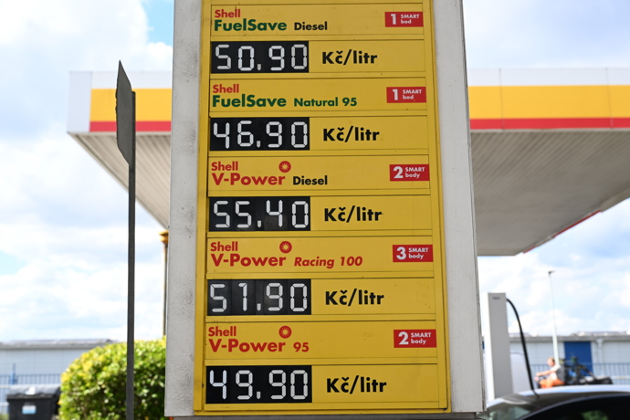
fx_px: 770
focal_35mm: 44
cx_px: 315
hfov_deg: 44.5
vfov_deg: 30.5
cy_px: 210
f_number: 9
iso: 125
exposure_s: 1/100
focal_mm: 44
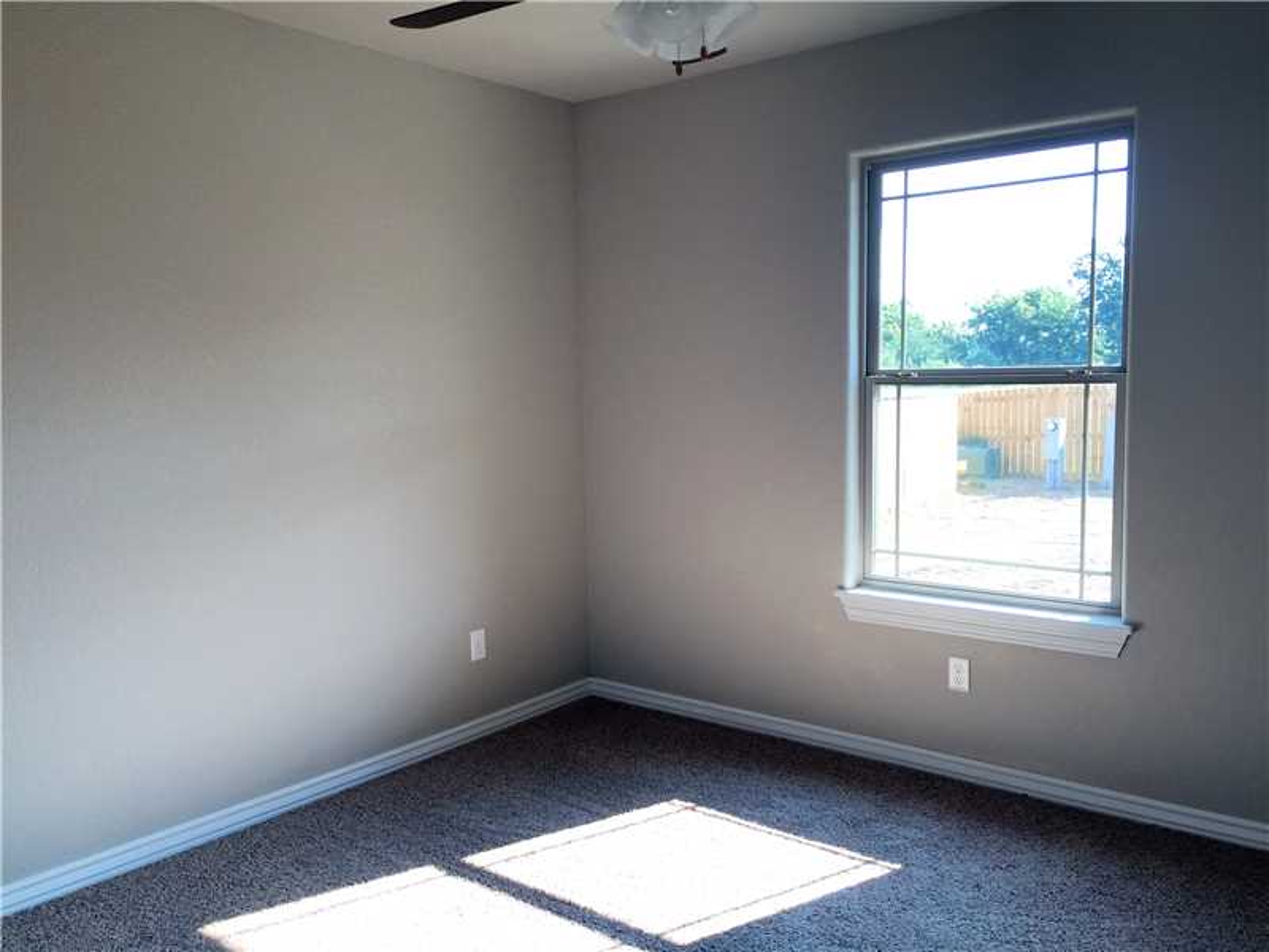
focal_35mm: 29
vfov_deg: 48.2
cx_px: 634
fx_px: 1063
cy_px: 476
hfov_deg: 61.7
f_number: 2.2
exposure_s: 1/120
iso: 32
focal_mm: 4.15
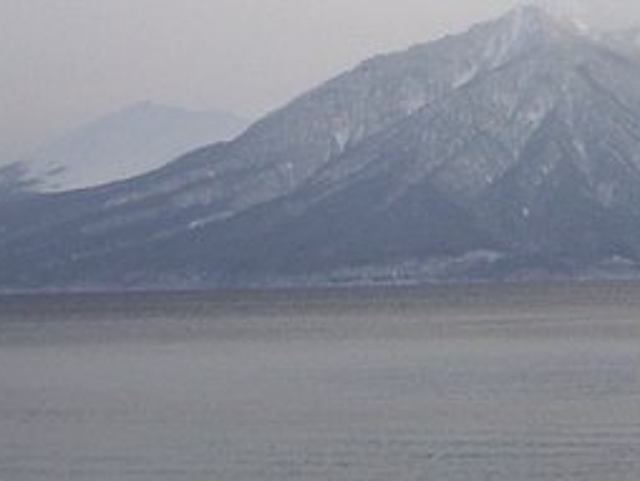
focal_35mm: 165
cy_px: 121
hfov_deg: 11.9
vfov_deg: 9.0
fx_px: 3053
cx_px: 509
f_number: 4.6
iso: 50
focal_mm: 6.8
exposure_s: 1/100
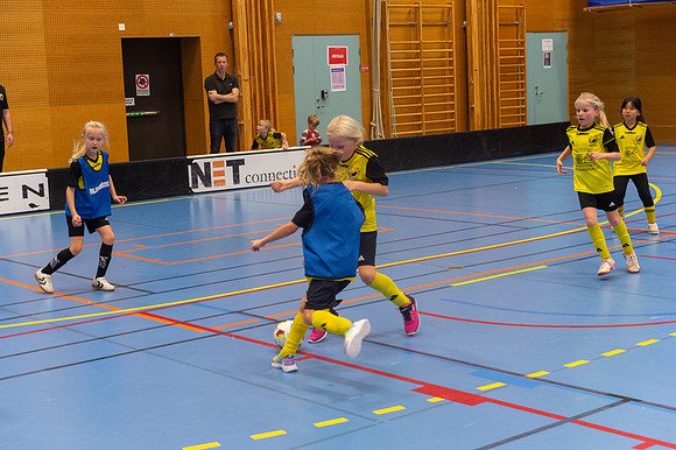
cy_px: 225
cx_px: 338
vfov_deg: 22.6
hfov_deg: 33.4
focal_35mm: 60
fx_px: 1126
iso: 3200
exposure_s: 1/400
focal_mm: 60
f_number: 3.5
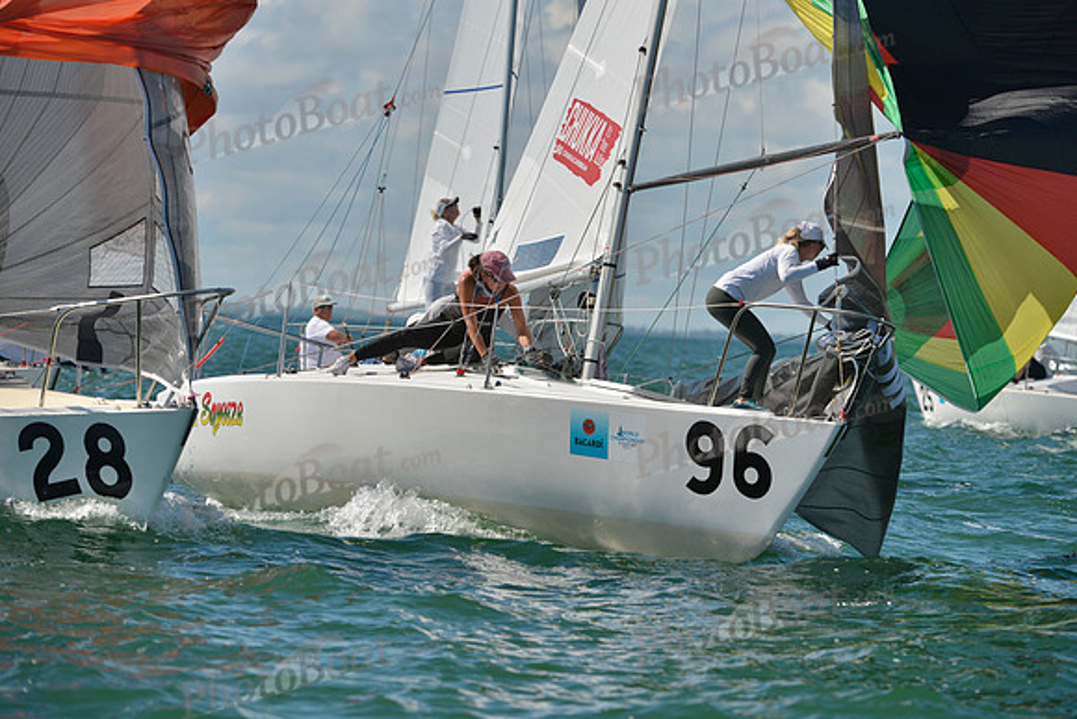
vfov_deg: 5.5
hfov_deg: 8.2
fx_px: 7481
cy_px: 360
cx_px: 538
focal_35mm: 250
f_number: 7.1
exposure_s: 1/1250
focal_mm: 250
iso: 200
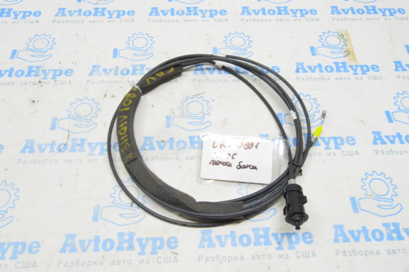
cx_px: 204
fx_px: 375
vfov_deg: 39.9
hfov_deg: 57.3
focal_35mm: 33
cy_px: 136
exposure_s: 1/15
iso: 6400
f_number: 20
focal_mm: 22
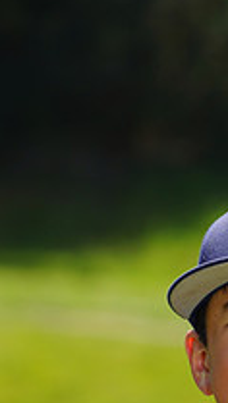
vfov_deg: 3.4
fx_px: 6784
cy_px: 548
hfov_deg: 1.9
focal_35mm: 633
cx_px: 295
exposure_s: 1/250
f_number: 8
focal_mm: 218
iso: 100
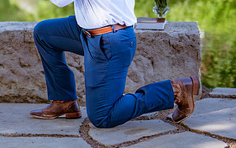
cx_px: -31
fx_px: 837
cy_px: 2
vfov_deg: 10.0
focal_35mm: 130
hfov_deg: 15.6
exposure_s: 1/2000
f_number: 1.2
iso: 100
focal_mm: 50
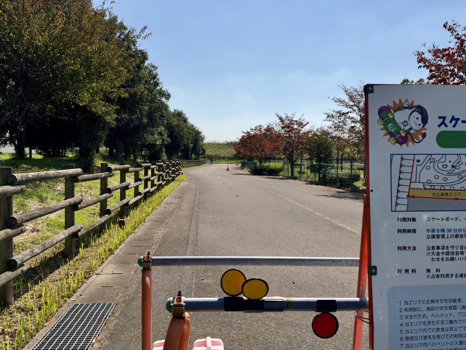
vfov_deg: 46.8
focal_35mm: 30
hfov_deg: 60.0
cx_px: 233
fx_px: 404
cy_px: 175
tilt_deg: -2.8
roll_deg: -0.7
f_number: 1.8
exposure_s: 1/7874
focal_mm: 6.93
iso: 80
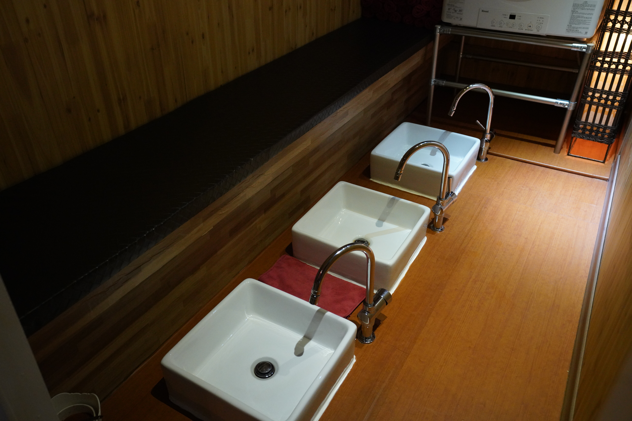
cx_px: 316
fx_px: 527
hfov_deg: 61.9
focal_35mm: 30
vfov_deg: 43.6
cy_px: 210
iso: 6400
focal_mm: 30
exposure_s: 1/80
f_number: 4.5
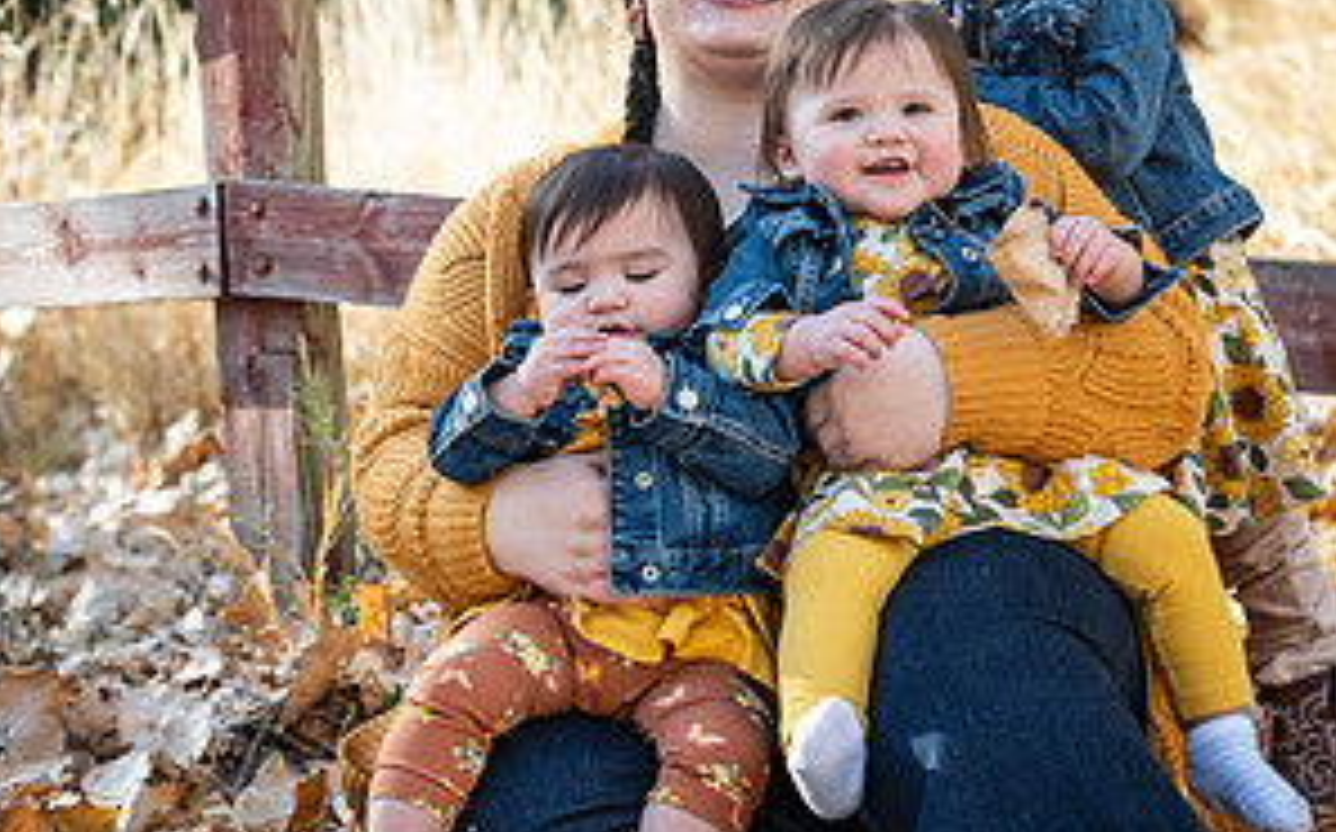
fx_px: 3092
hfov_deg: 24.4
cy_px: 207
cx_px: 666
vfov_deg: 15.3
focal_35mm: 85
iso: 100
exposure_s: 1/125
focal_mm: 55
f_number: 5
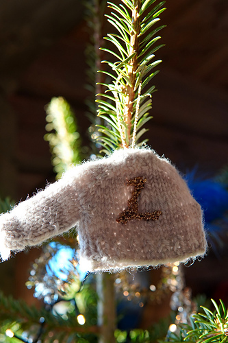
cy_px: 172
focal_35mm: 45
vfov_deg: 43.6
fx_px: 428
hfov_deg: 29.8
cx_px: 114
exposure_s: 1/160
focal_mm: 30
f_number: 4
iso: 800
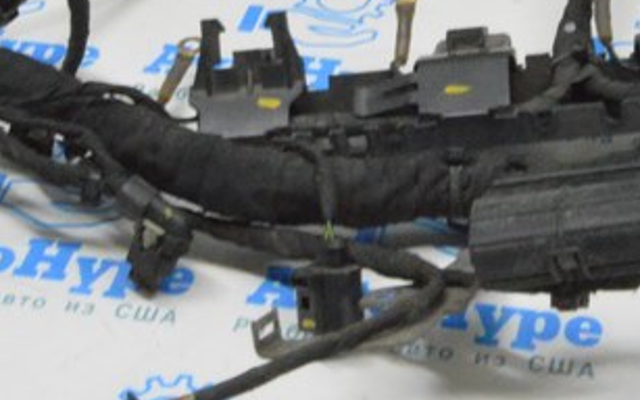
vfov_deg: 11.5
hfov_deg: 18.5
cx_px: 446
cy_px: -22
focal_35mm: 112
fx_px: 1954
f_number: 20
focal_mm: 22
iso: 6400
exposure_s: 1/15
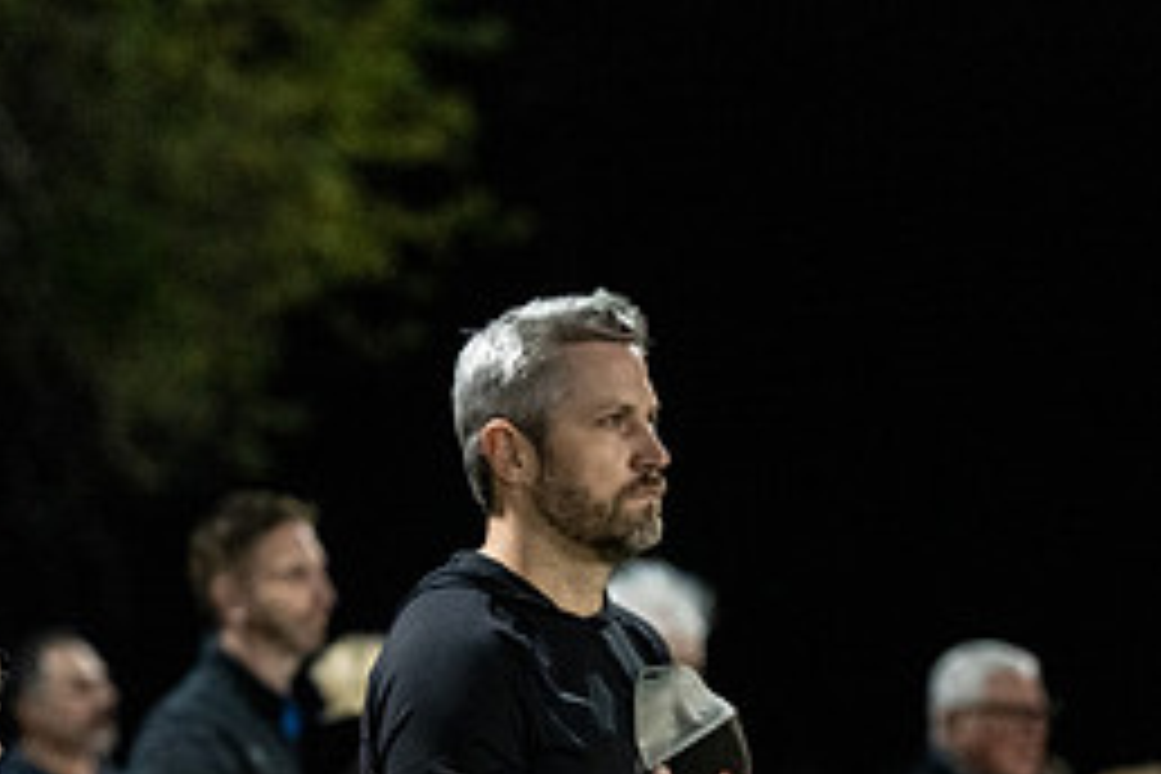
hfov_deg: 7.4
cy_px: 722
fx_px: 8933
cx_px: 585
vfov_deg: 5.0
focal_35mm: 277
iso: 8000
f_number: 2.8
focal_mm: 123
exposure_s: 1/320
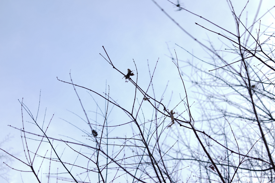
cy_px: 92
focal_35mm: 35
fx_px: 267
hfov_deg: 54.4
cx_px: 138
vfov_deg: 37.9
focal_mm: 35
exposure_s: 1/400
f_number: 2
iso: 50
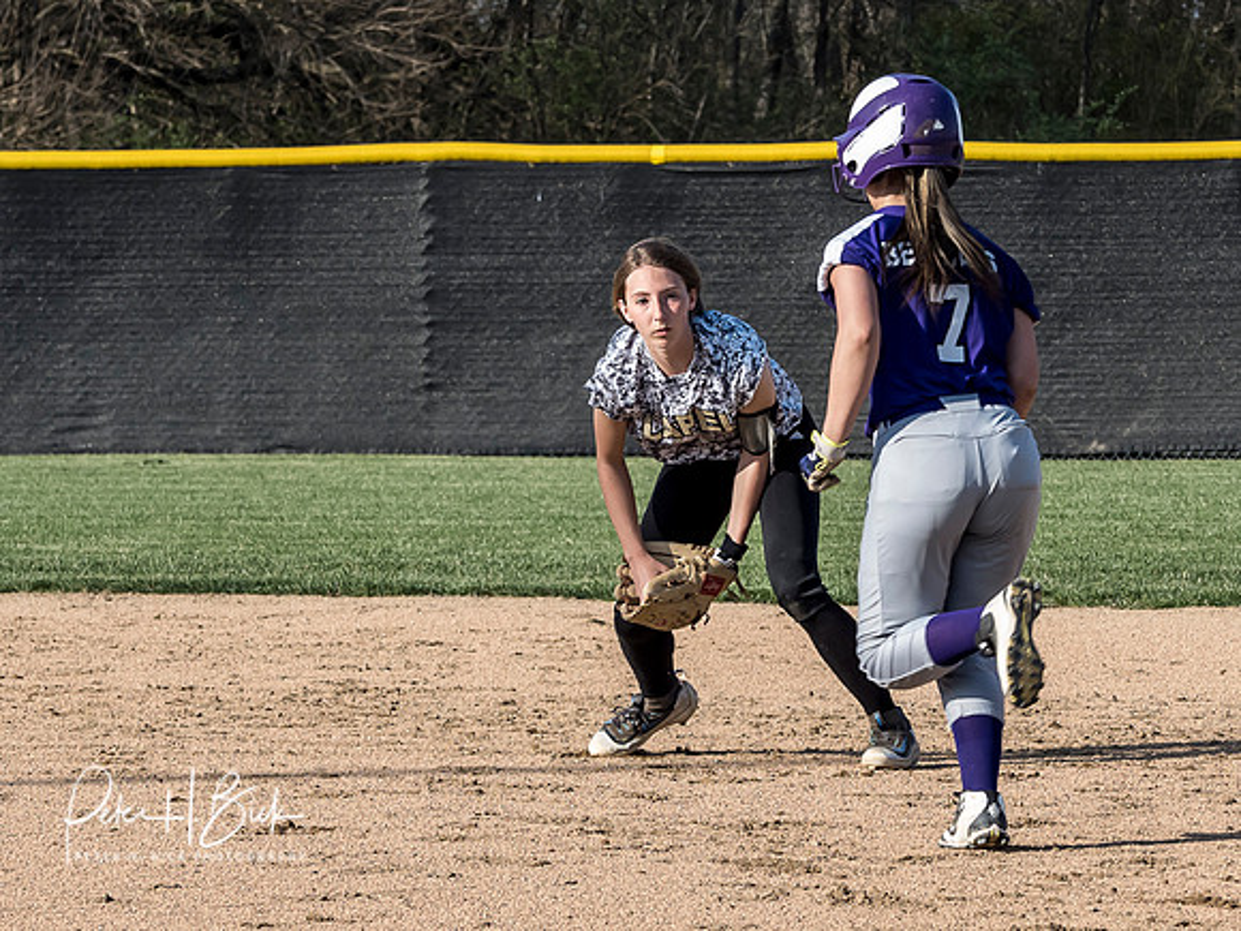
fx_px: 11037
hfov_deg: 6.4
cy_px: 487
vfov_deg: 4.8
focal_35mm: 308
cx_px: 697
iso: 400
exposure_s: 1/800
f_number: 5.6
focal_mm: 84
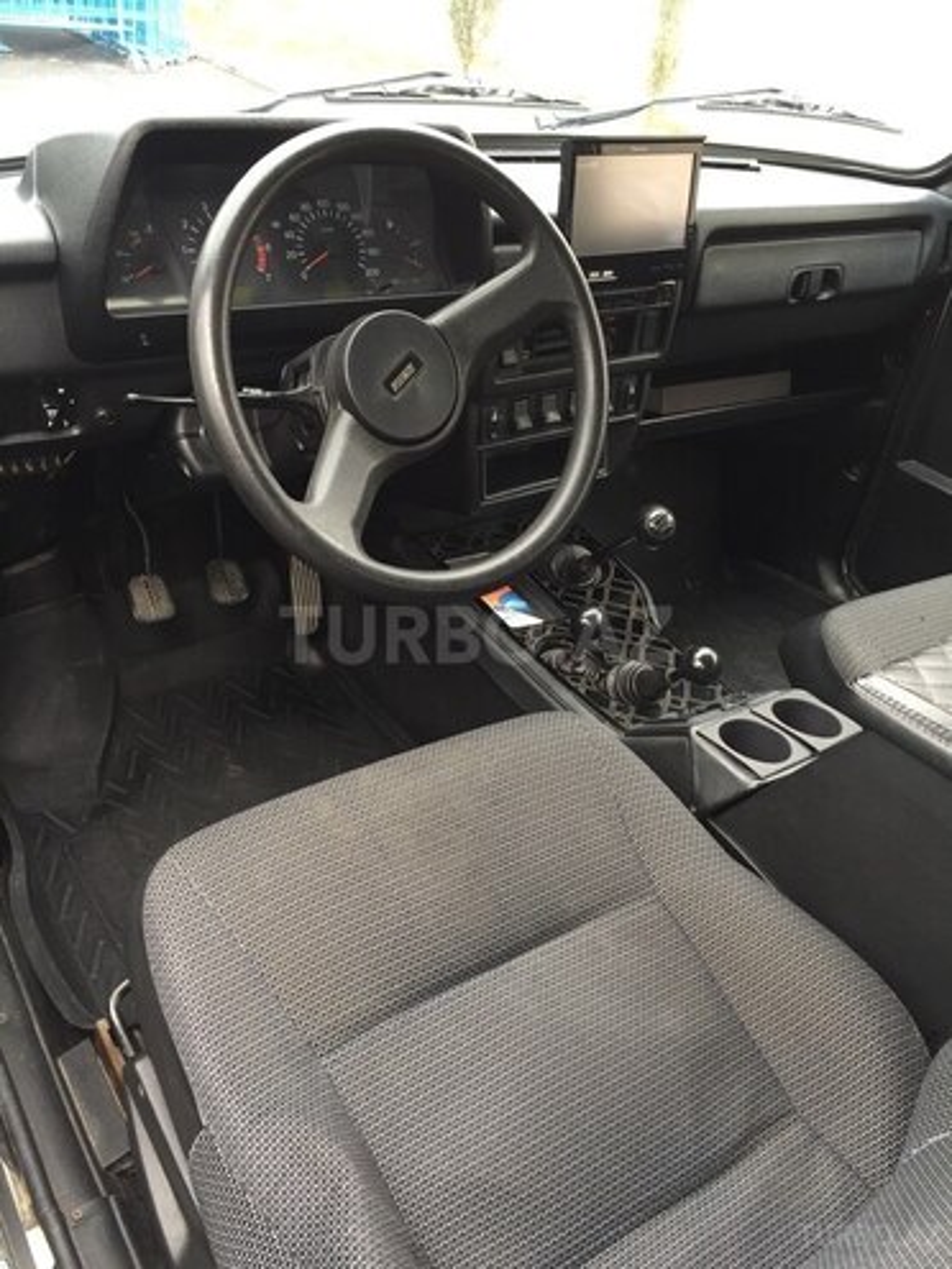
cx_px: 476
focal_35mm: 29
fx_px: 1063
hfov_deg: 48.2
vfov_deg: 61.7
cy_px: 634
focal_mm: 4.15
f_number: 2.2
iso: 40
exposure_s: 1/50
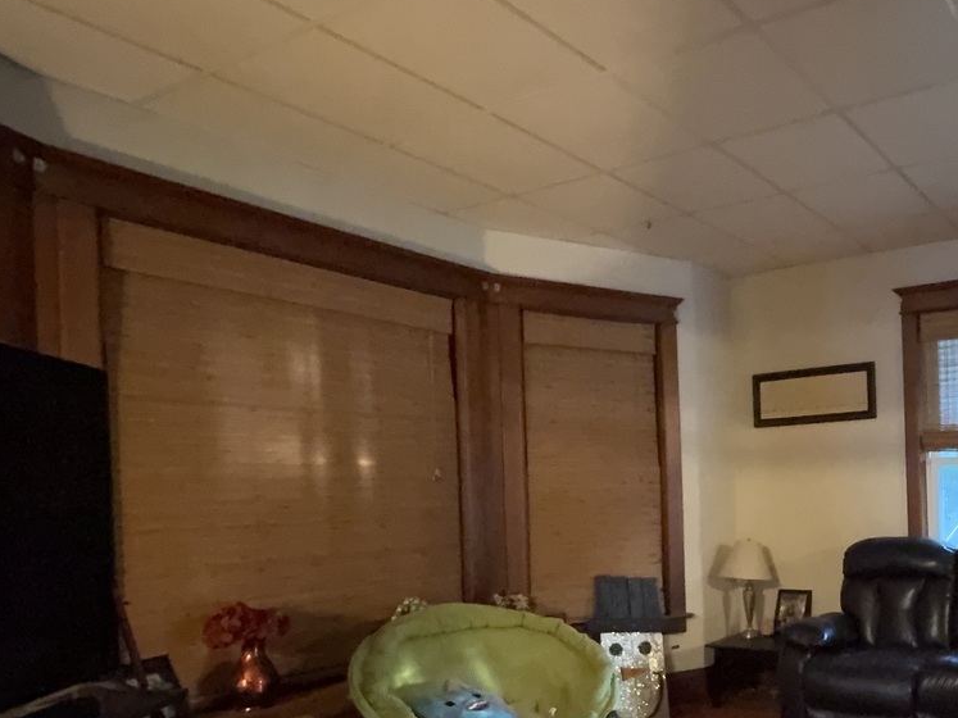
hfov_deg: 55.8
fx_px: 747
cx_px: 877
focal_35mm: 27
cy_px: 488
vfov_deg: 50.3
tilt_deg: +0.3
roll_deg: +1.7
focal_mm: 2.22
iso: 1250
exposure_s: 1/30
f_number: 2.2
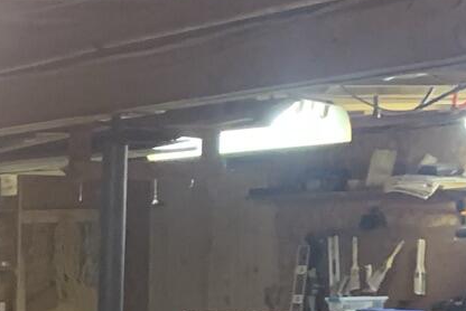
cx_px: -383
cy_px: 522
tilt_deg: -6.5
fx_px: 1723
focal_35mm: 133
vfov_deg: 9.9
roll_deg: +0.7
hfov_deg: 13.7
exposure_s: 1/40
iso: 400
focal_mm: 4.25
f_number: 1.8
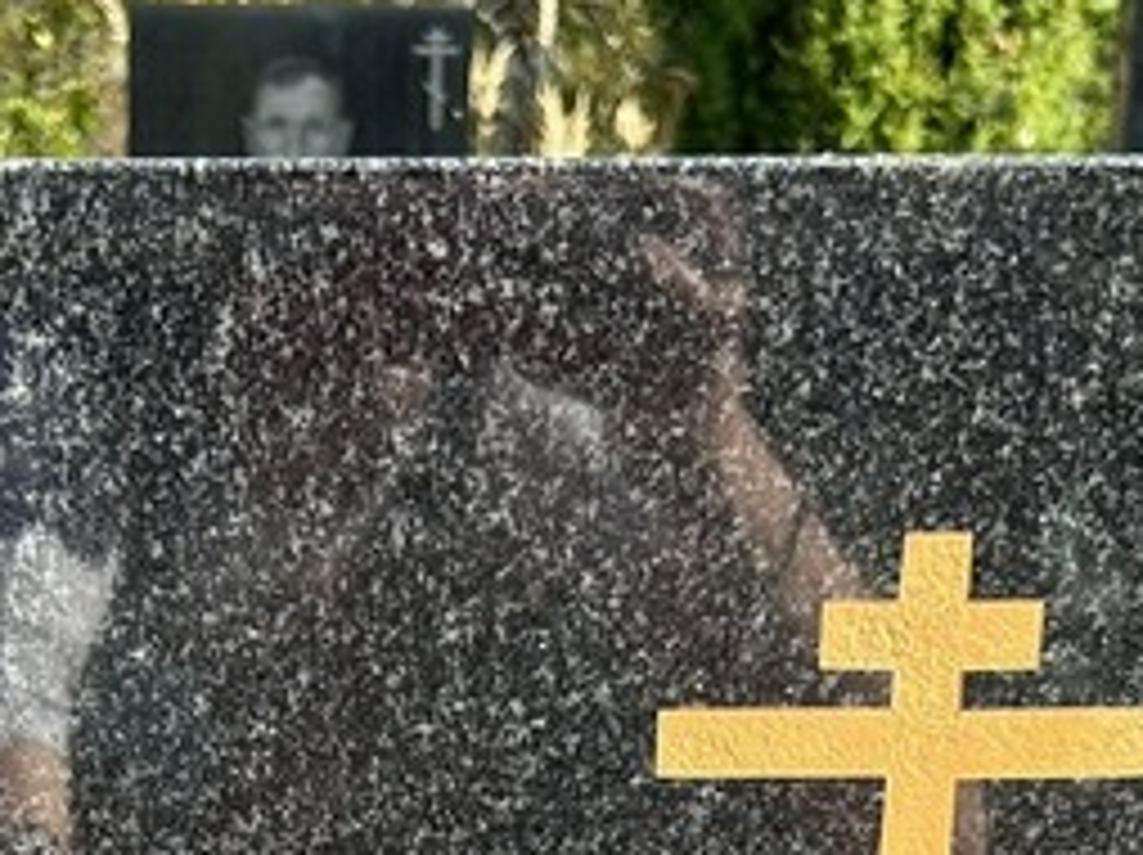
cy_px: 1318
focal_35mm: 82
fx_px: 2705
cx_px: 338
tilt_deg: -20.3
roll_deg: +1.0
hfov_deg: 23.7
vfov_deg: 16.3
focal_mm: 5.7
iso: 50
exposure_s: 1/1196
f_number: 1.5
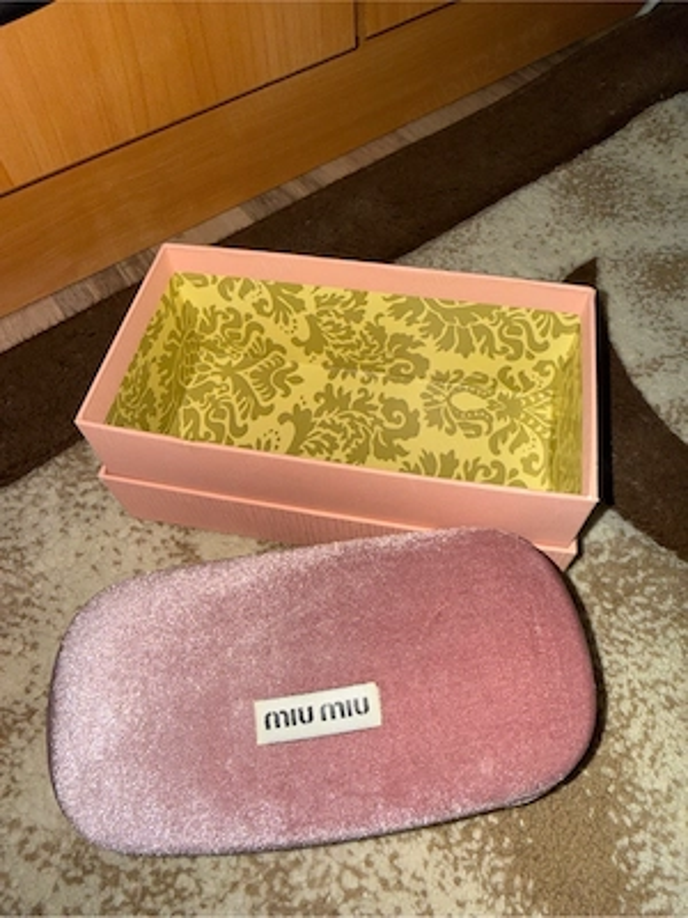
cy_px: 459
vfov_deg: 71.6
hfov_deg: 56.8
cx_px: 344
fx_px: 636
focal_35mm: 24
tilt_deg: -55.8
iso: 40
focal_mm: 2.22
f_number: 2.2
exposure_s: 1/122
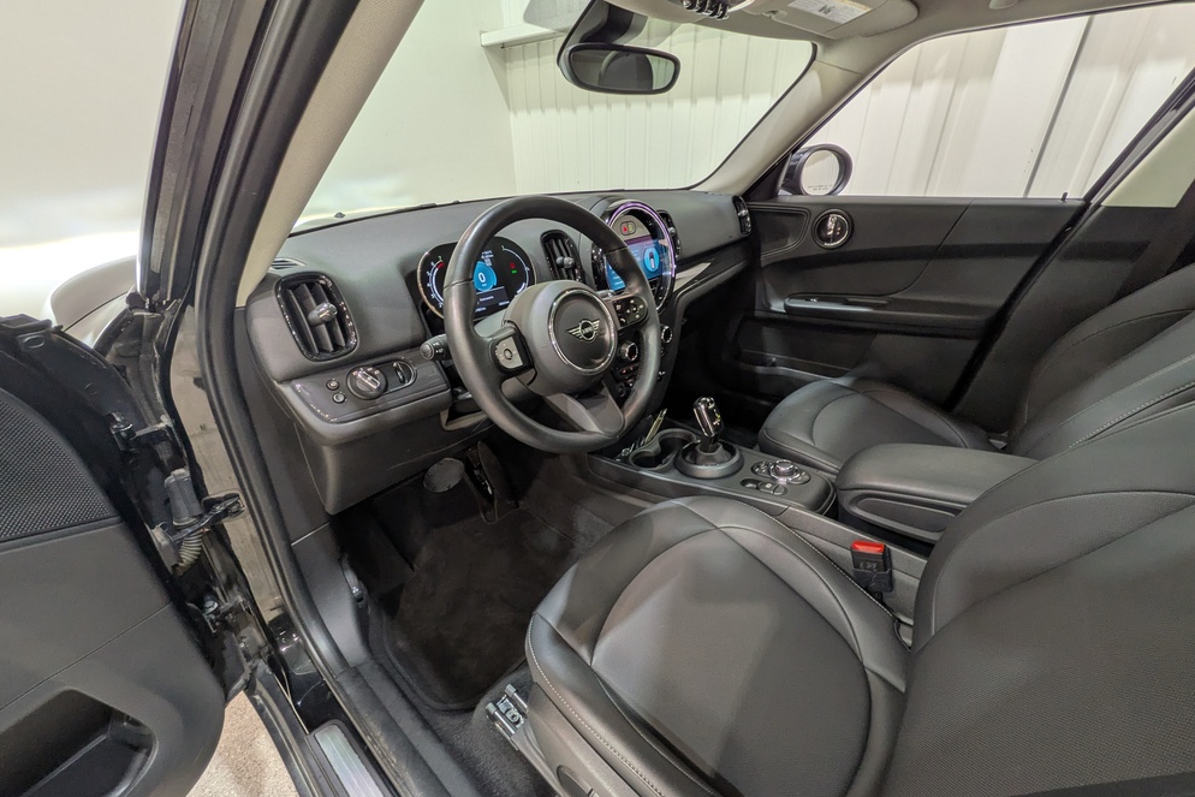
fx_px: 498
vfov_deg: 77.3
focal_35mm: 15
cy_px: 398
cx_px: 598
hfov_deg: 100.4
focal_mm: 1.83
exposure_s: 1/30
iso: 49
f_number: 2.2
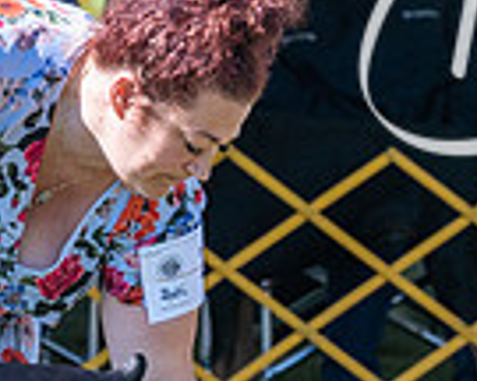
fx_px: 11322
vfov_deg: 1.9
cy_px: 229
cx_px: 956
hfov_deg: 2.4
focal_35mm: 802
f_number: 5.6
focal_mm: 171
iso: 500
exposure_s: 1/1250
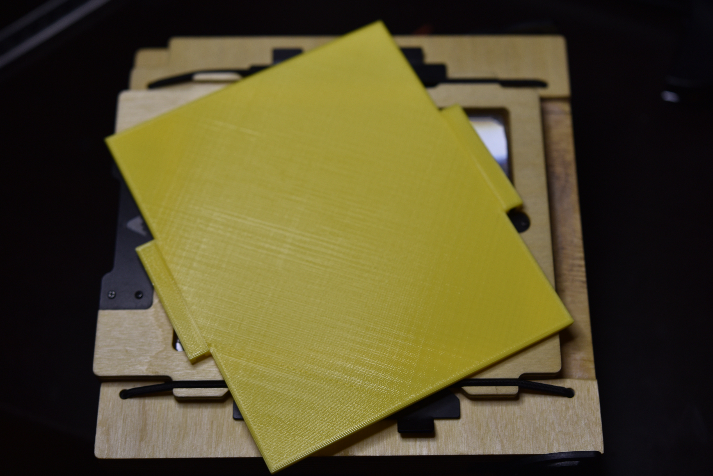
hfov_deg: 33.4
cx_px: 356
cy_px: 238
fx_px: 1189
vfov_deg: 22.6
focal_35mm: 60
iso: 180
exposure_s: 1/60
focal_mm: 60
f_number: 4
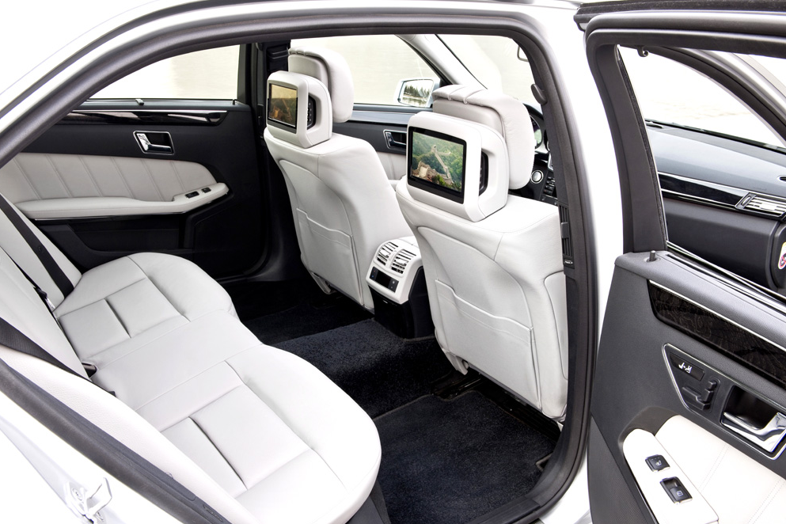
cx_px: 382
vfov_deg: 40.0
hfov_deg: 57.2
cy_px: 258
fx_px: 720
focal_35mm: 33
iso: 100
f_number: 16
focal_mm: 32
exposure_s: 1/2
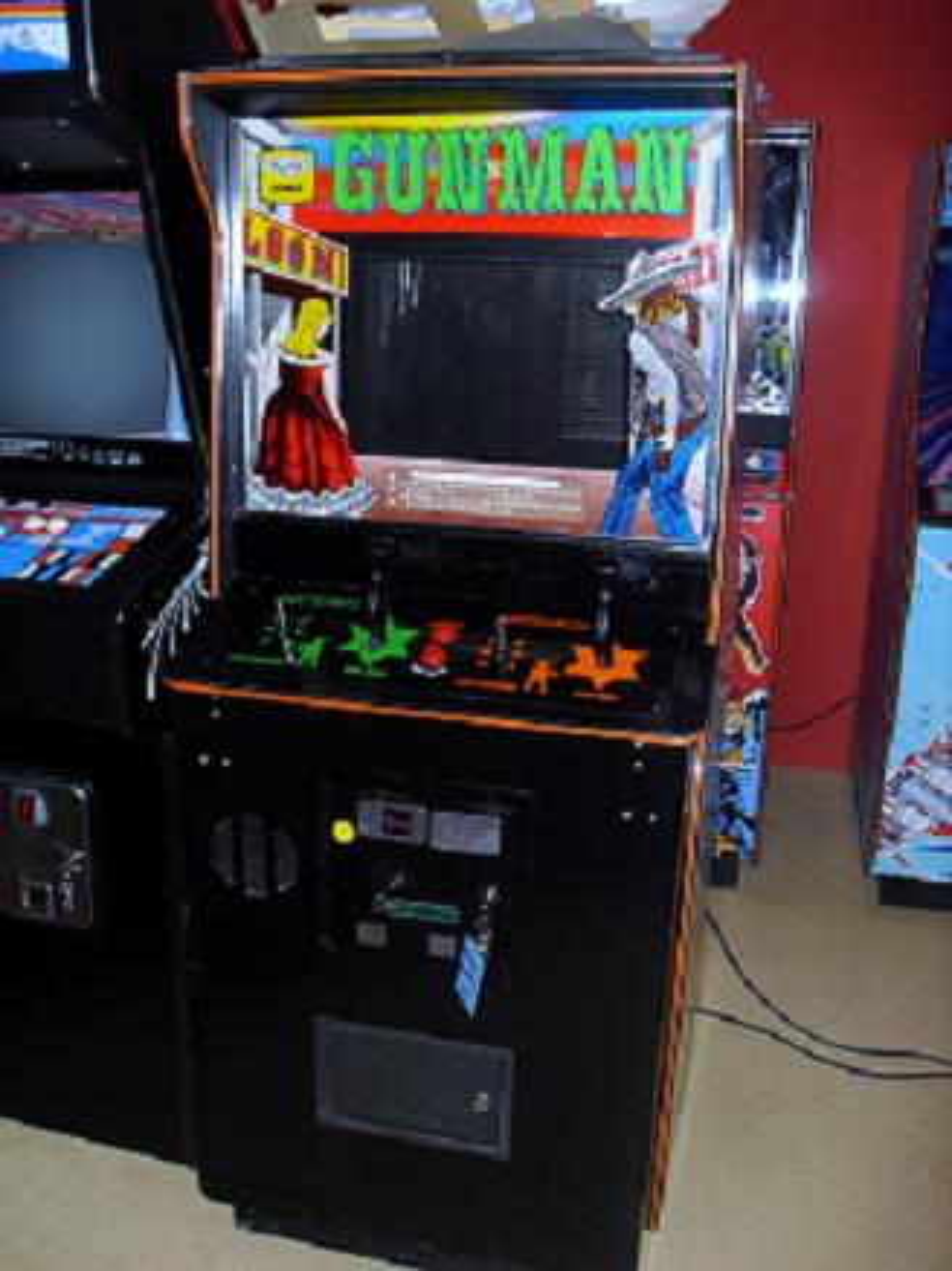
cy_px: 636
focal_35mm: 34
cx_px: 476
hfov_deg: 41.8
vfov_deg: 54.0
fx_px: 1248
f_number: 2.8
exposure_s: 1/45
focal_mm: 6.3
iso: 160
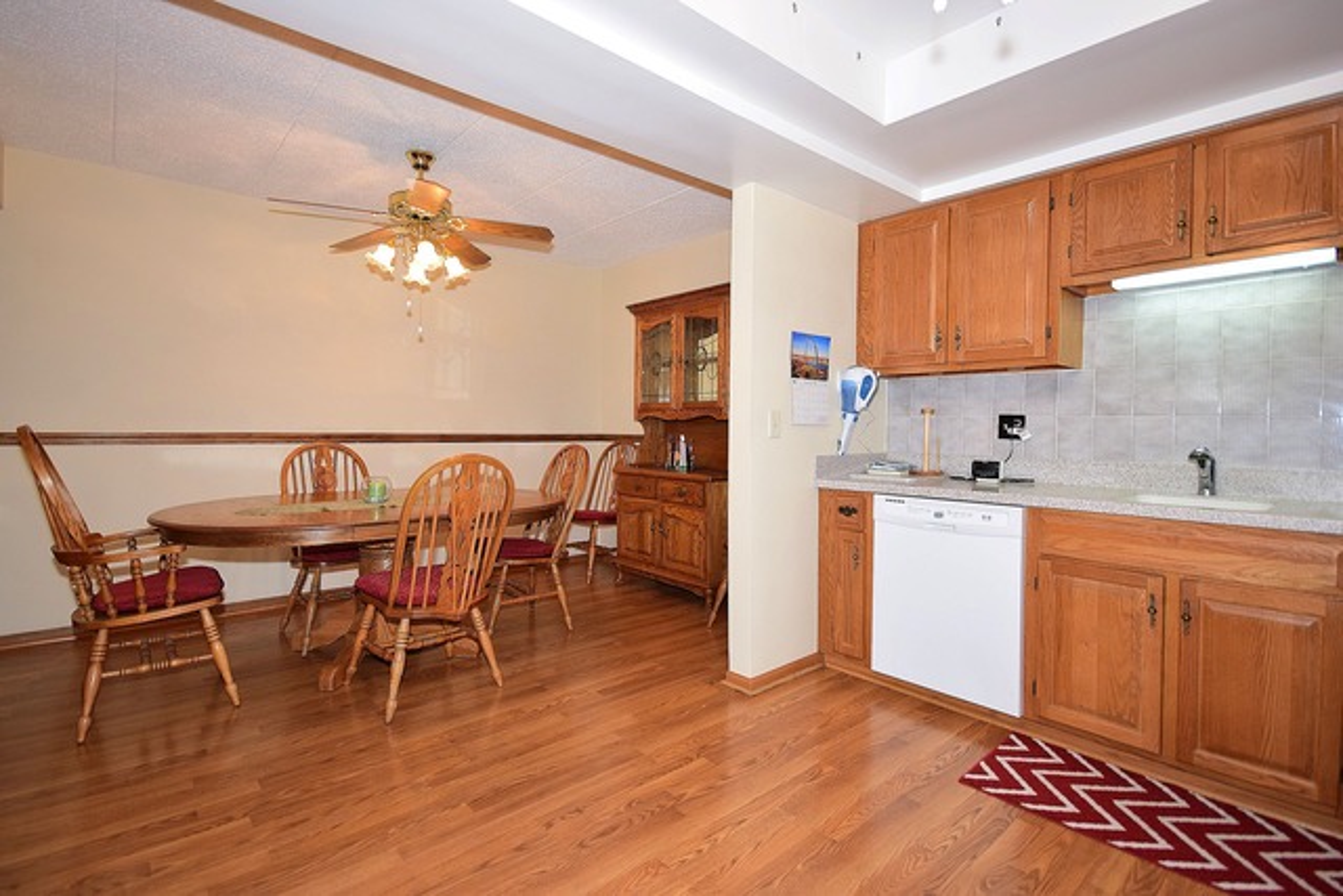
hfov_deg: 92.4
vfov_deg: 69.7
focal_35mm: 17
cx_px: 672
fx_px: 644
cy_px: 448
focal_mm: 11.5
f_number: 6.3
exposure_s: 1/60
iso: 640
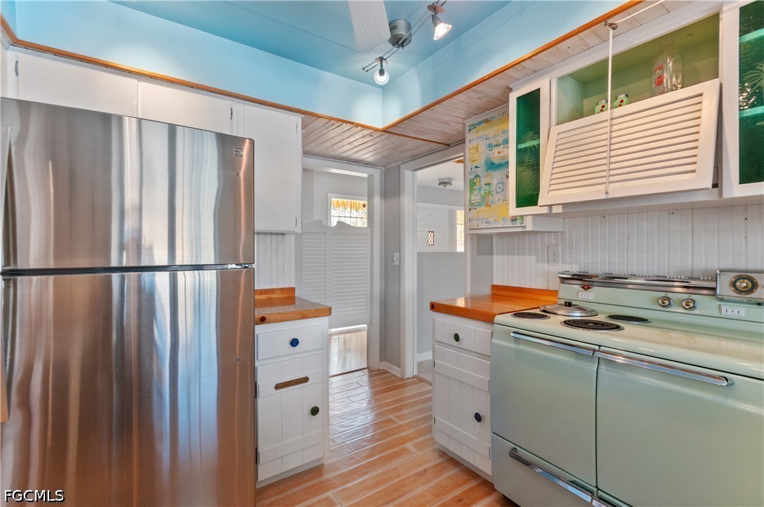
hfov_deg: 100.5
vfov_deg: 77.1
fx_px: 318
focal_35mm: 15
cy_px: 254
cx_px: 382
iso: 200
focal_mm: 10
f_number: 8
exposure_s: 1/8
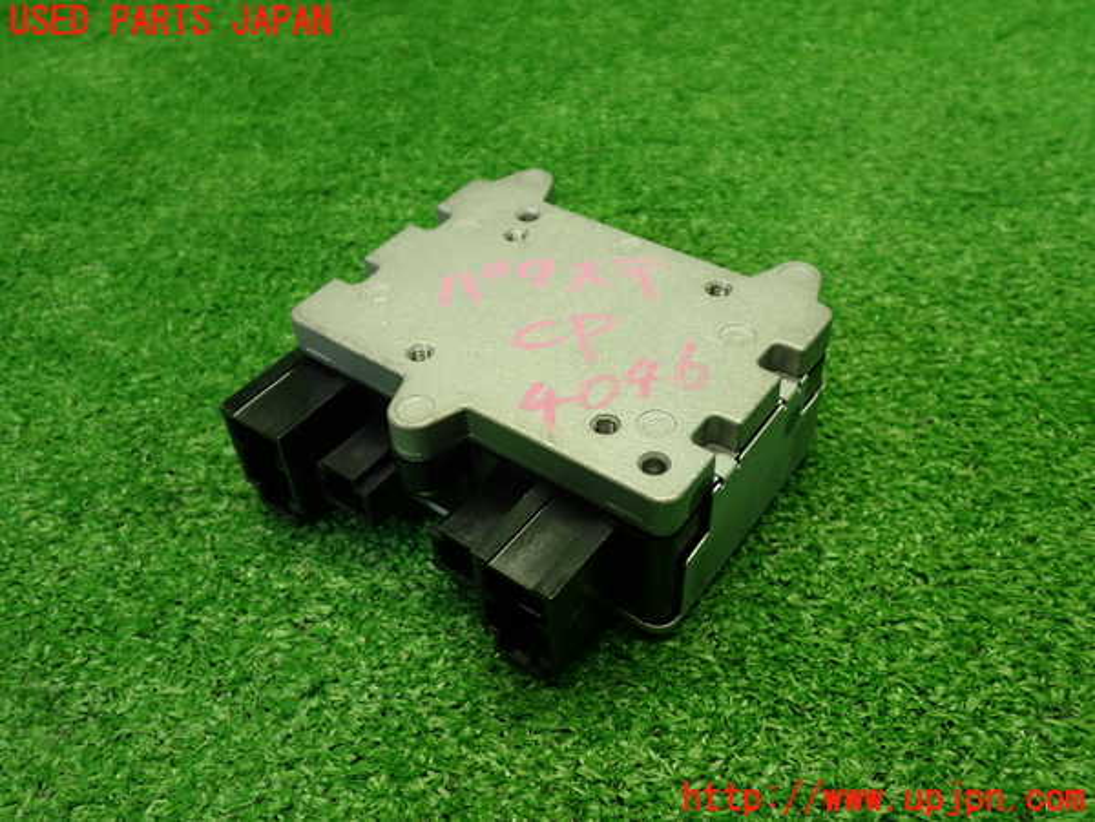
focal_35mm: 32
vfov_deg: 44.2
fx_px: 1012
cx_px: 548
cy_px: 411
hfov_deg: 56.8
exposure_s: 1/60
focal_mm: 5.79
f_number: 2.4
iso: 200
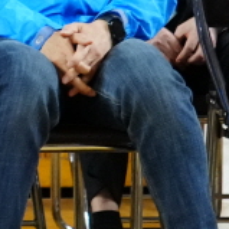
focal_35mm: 520
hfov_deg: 3.1
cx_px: -920
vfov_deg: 3.3
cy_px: -383
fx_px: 3892
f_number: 4
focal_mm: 54
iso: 3200
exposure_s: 1/250
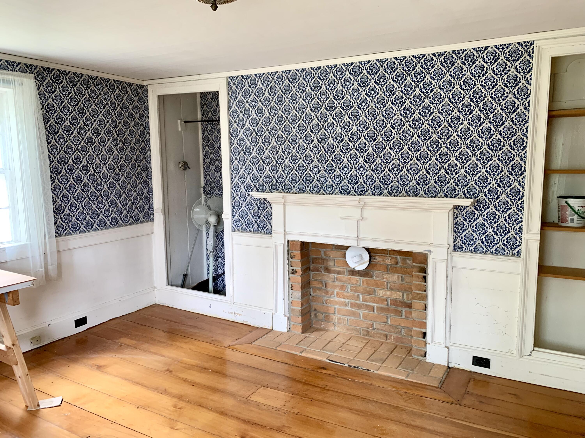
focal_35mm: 26
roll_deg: +1.6
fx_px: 439
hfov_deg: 67.3
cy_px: 219
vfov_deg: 53.1
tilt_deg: -8.1
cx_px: 292
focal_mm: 4.25
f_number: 1.8
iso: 100
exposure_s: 1/60
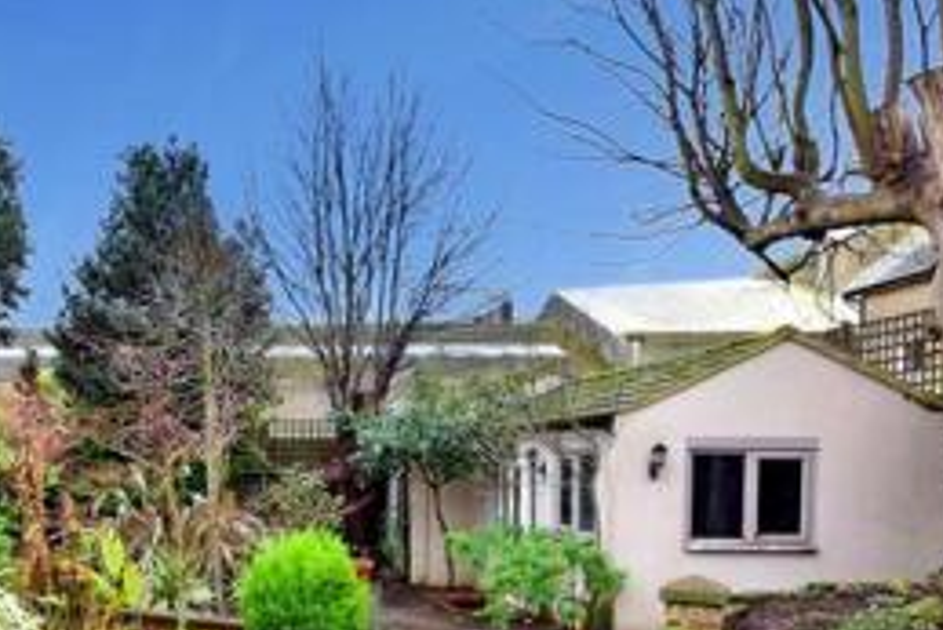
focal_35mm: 38
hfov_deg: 45.1
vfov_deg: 34.1
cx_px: 66
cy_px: 501
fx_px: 996
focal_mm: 10
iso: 400
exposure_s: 1/40
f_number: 8
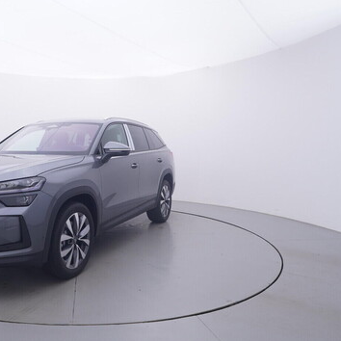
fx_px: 331
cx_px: 83
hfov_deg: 52.1
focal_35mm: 30
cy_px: 168
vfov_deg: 54.6
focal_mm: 15
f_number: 5
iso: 200
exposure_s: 1/80
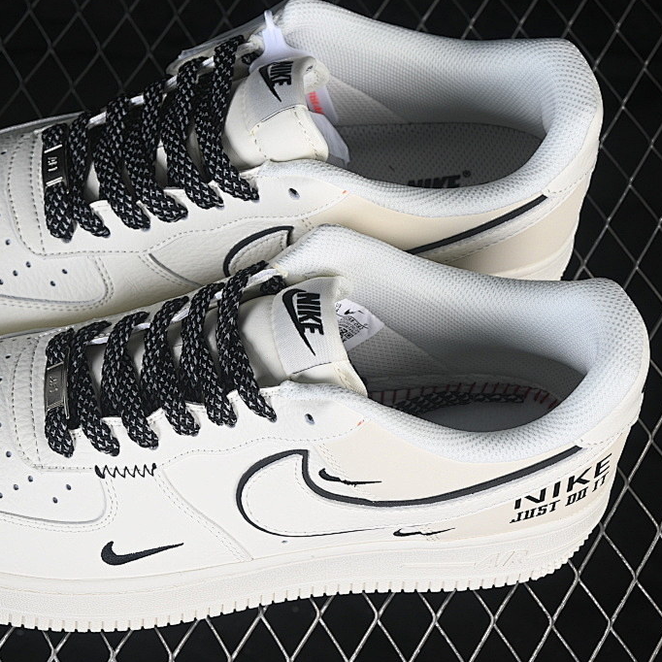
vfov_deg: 17.2
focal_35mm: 101
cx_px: 228
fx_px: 2185
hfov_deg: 17.2
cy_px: 338
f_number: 7.1
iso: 160
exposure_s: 1/80
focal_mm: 50
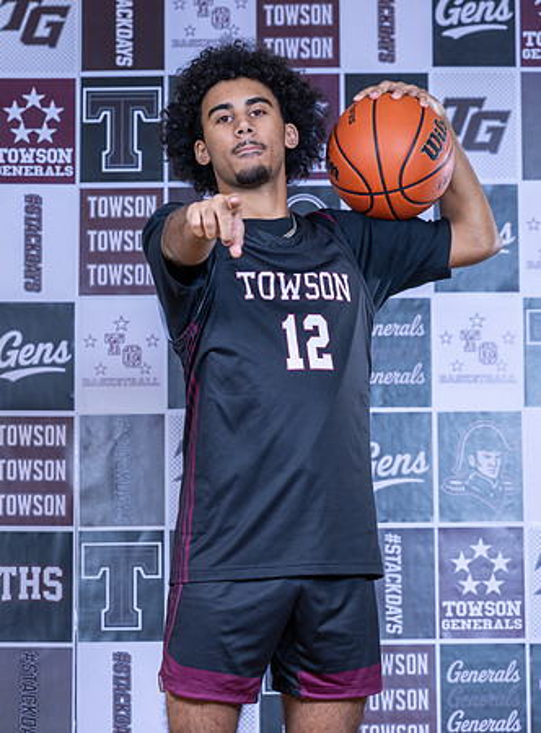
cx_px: 328
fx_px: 3241
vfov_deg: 12.9
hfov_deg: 9.5
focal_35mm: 154
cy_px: 360
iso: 250
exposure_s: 1/160
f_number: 5.6
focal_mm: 104
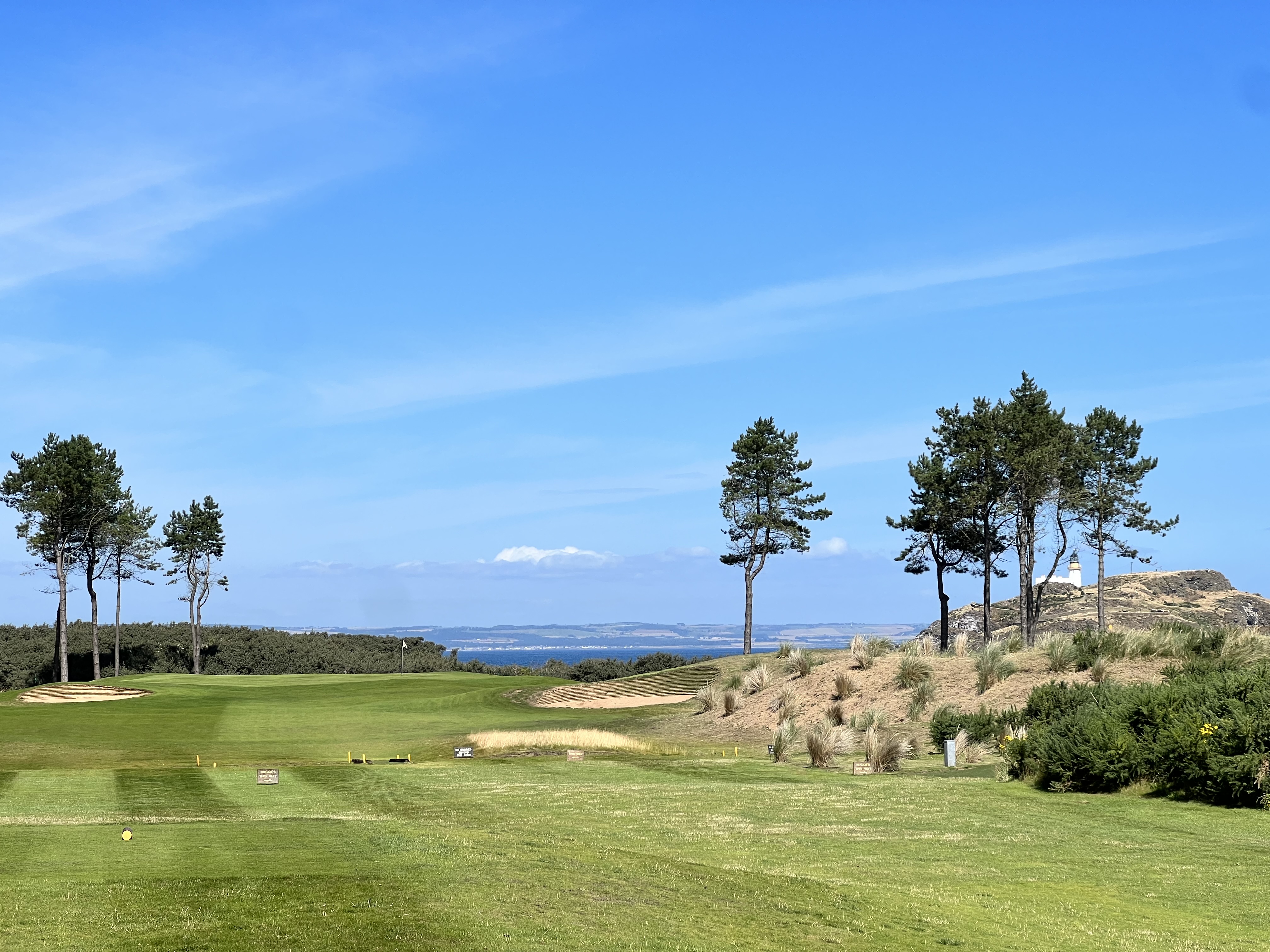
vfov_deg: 19.1
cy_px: 476
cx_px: 635
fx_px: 2825
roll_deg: +0.6
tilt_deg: +3.9
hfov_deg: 25.3
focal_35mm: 77
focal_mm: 9
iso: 32
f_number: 2.8
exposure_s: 1/1167
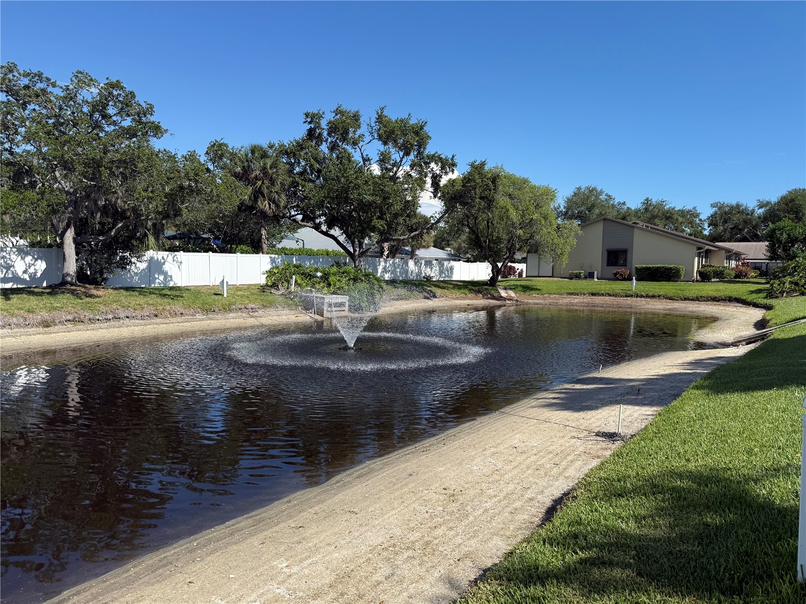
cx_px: 403
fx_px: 559
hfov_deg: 71.6
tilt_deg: -3.0
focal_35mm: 24
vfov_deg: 56.8
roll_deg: -0.9
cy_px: 302
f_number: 1.78
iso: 80
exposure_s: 1/4673
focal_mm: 6.76
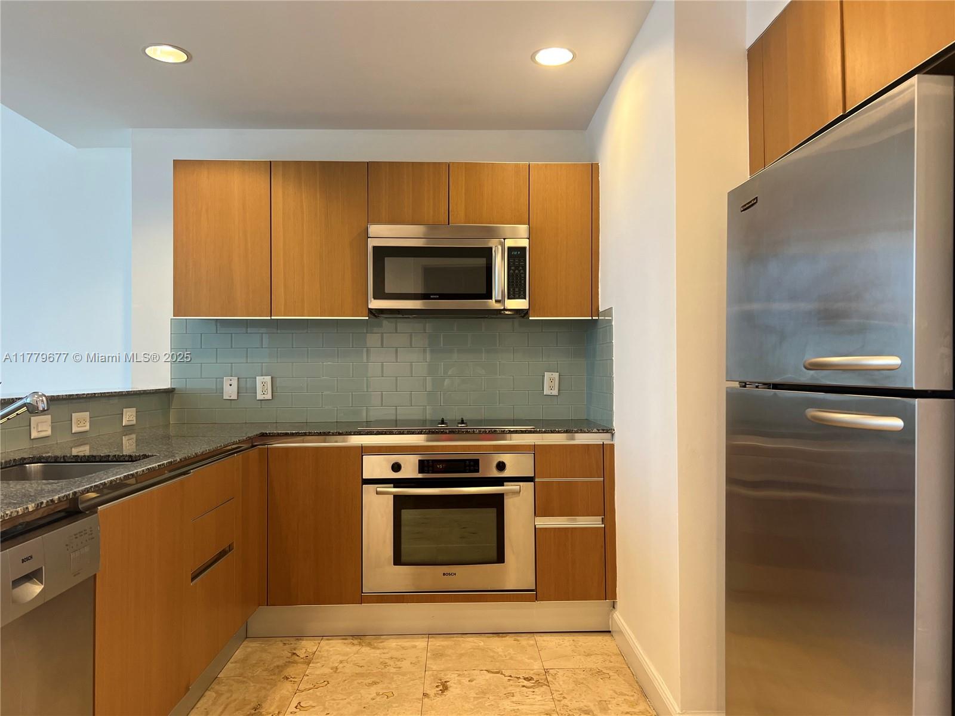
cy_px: 358
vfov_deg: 53.1
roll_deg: +0.1
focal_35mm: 26
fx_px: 717
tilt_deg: +0.1
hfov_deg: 67.3
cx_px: 478
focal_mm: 5.7
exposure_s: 1/60
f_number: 1.5
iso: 80
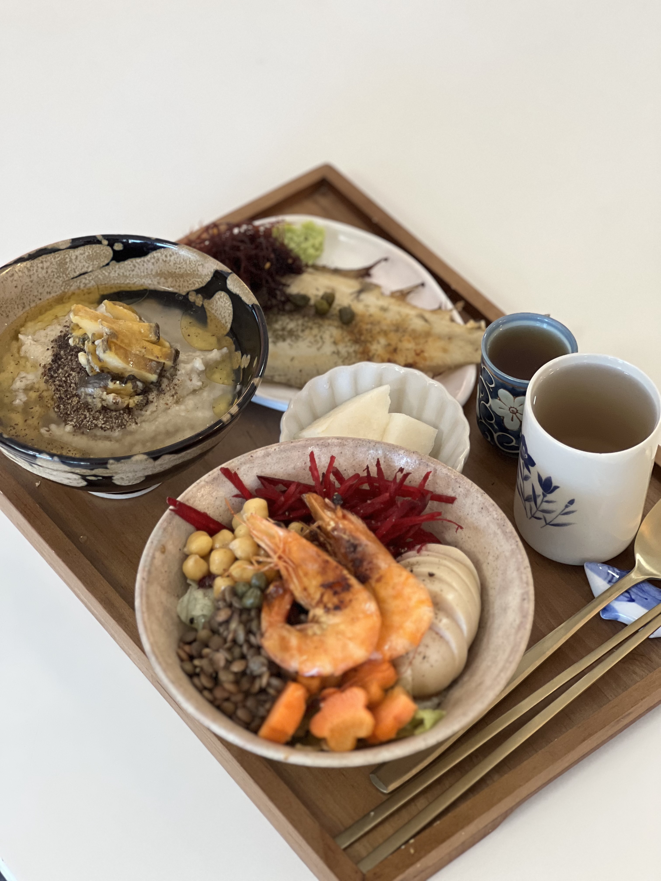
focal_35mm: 77
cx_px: 330
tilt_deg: -49.0
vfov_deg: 25.3
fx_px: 1960
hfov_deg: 19.1
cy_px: 440
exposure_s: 1/40
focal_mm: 9
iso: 250
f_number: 2.8
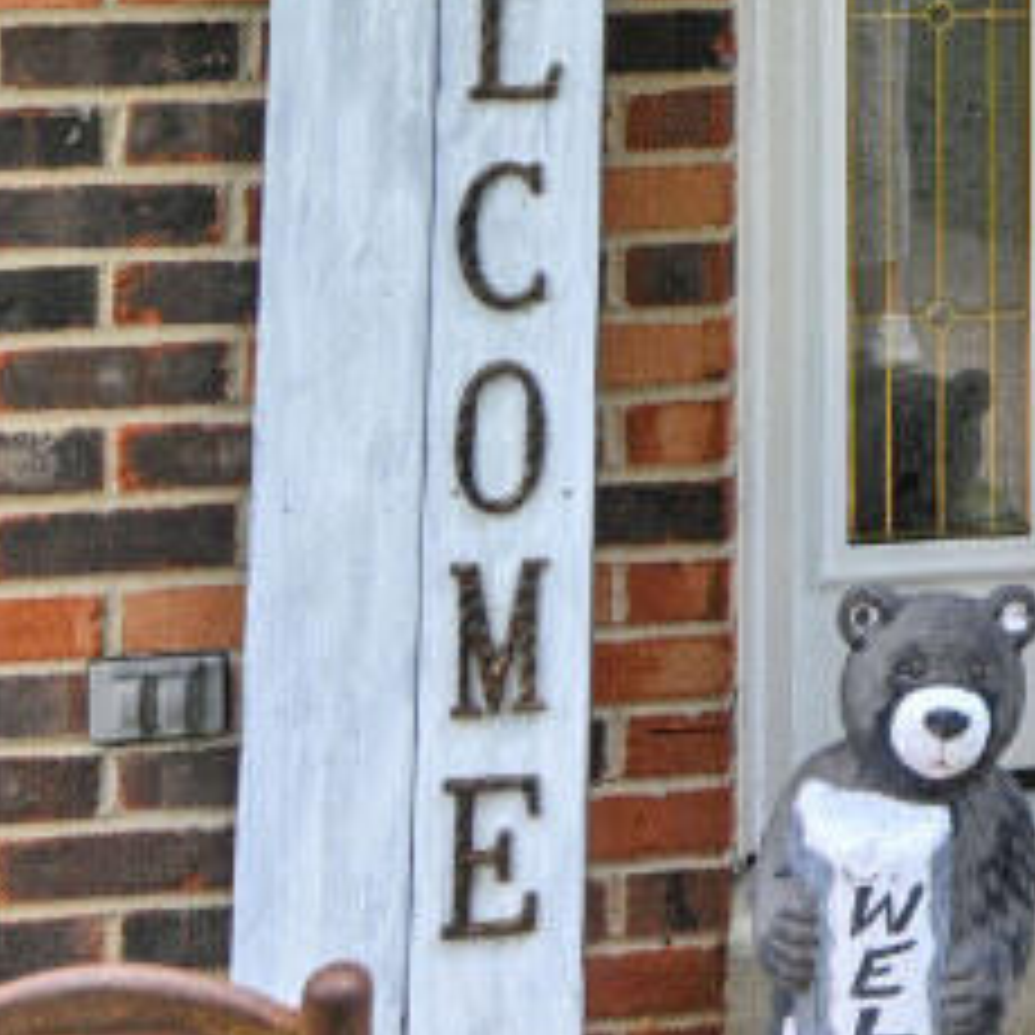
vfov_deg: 19.1
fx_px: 2808
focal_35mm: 83
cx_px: 1377
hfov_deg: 19.2
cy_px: -369
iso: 200
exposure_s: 1/250
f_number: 4.5
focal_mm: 15
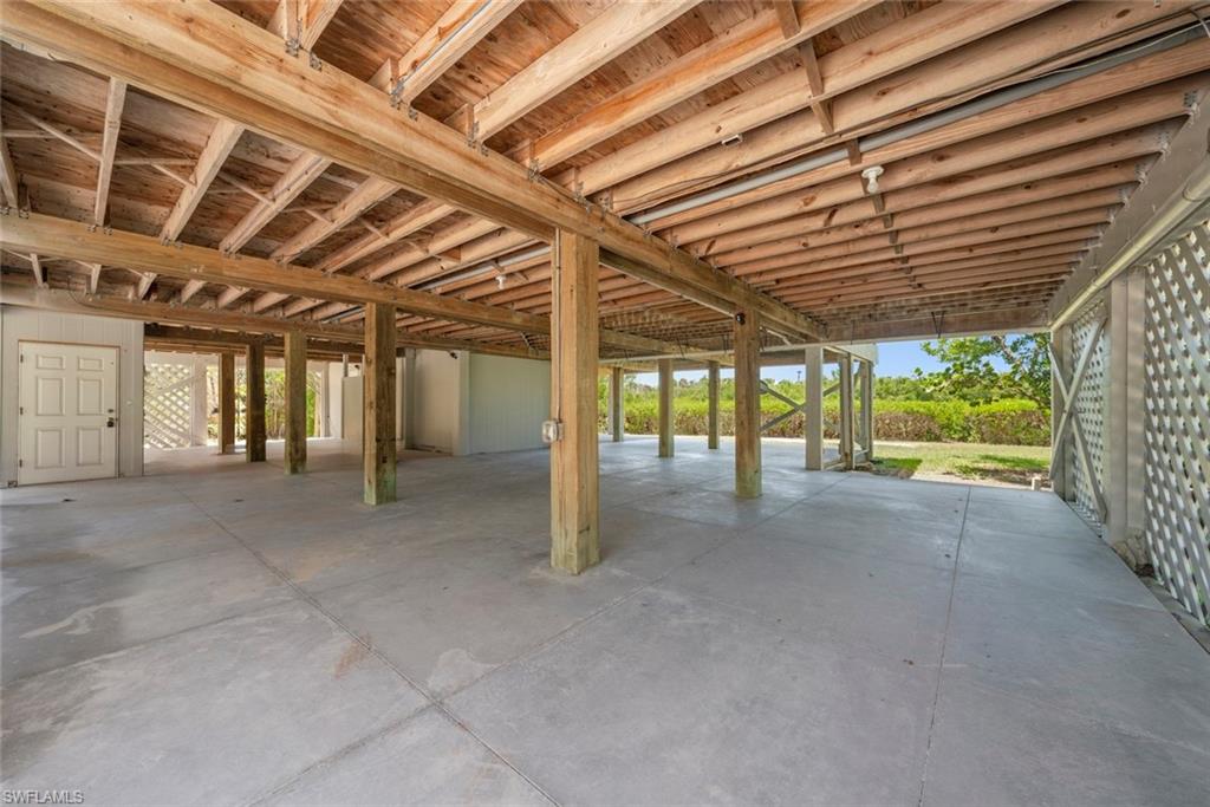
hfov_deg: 108.3
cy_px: 404
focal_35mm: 13
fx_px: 437
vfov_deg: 85.4
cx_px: 605
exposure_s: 1/13
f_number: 10
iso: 160
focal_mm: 13
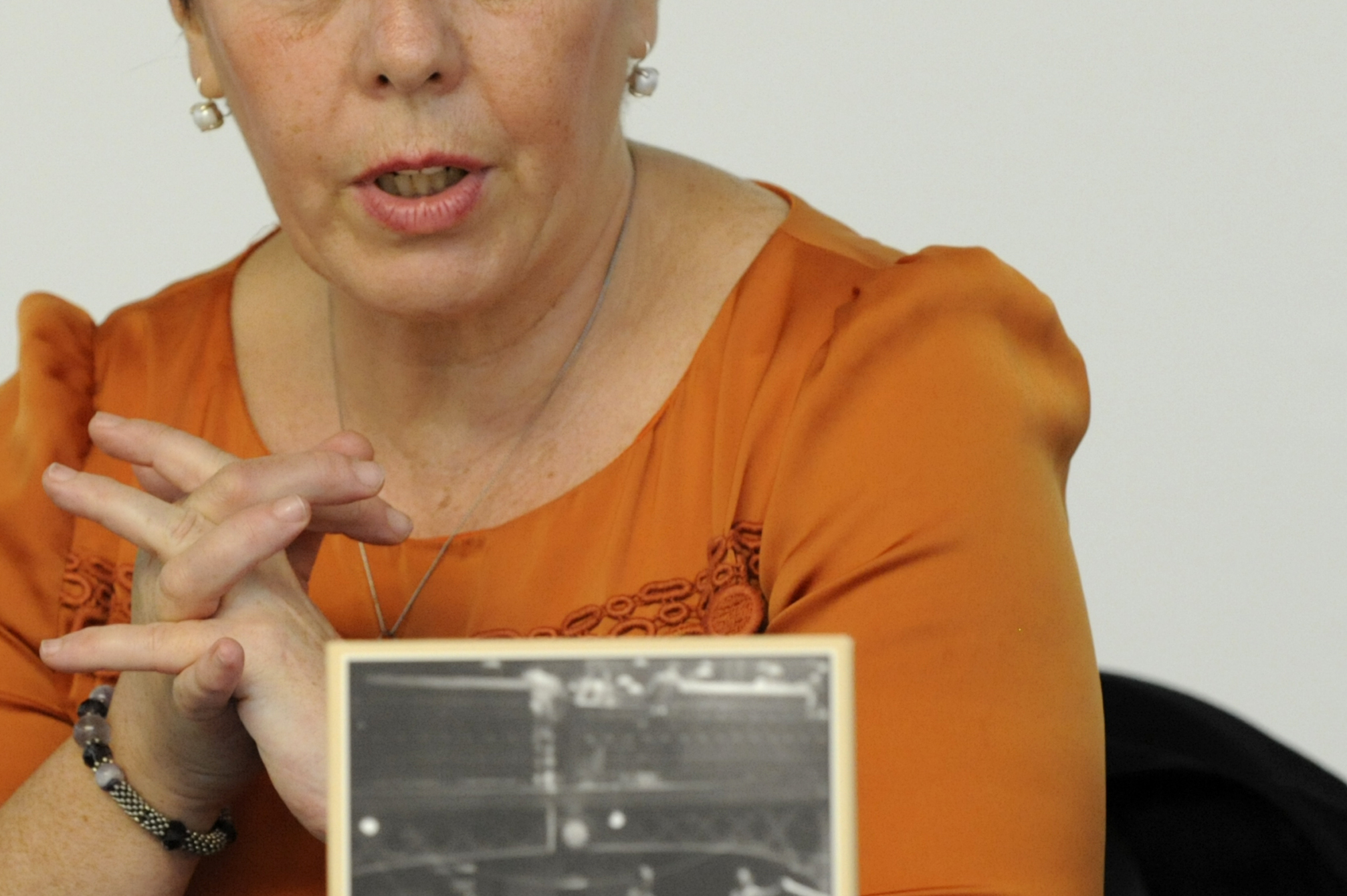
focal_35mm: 317
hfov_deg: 6.5
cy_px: 421
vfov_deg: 4.3
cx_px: 122
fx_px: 11853
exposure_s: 1/100
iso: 2000
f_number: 5
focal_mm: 150
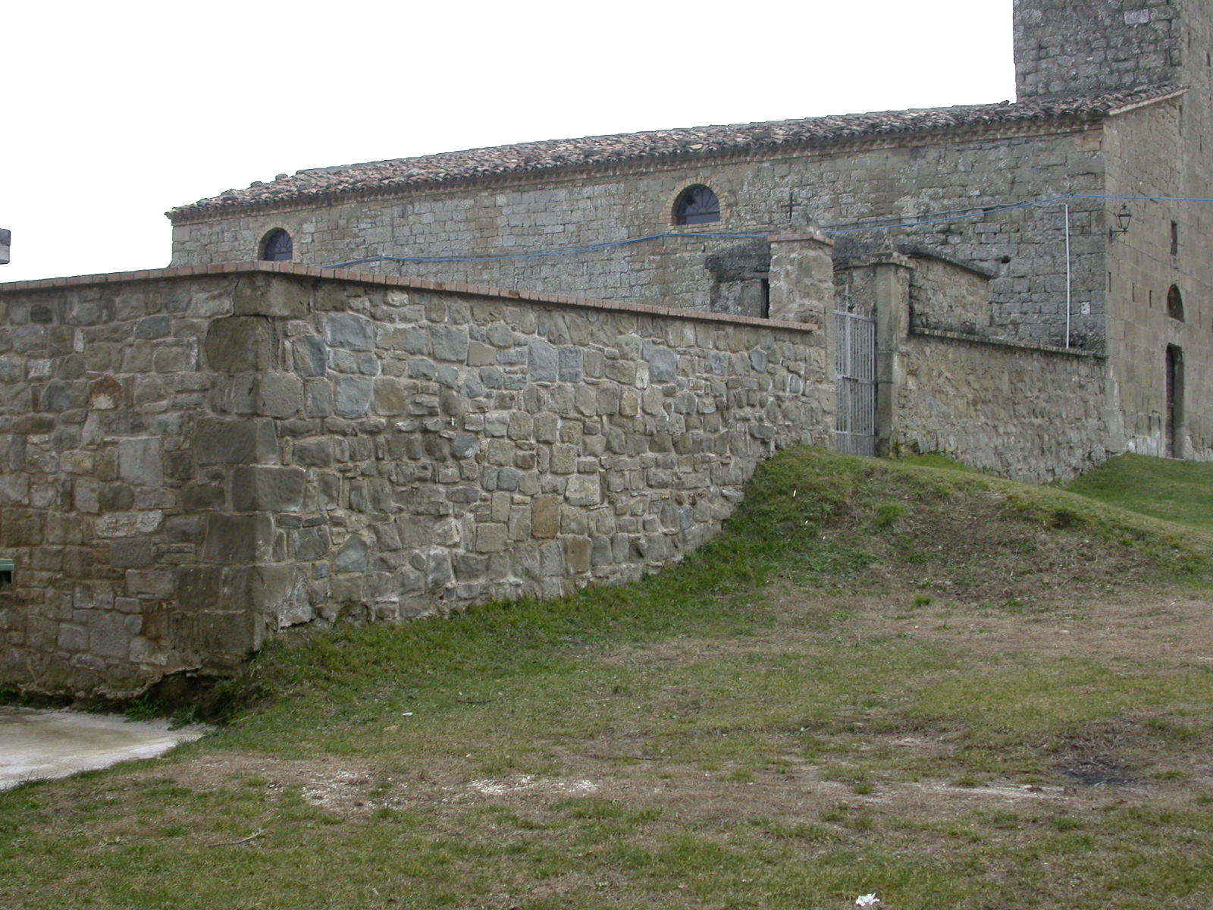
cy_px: 455
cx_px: 606
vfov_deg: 30.3
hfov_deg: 39.7
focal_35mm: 48
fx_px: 1682
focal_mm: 10
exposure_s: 1/65
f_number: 3.6
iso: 100
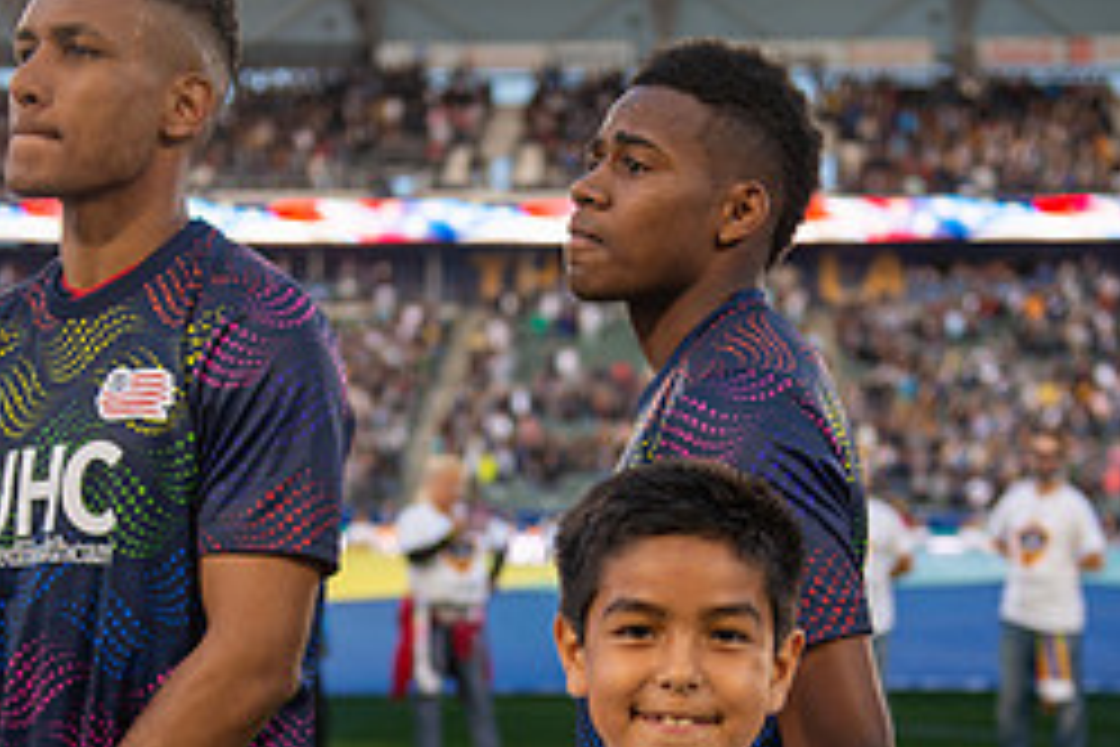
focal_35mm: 76
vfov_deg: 17.5
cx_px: 594
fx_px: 2364
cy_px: 756
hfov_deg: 26.6
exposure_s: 1/640
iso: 200
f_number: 2.8
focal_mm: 42
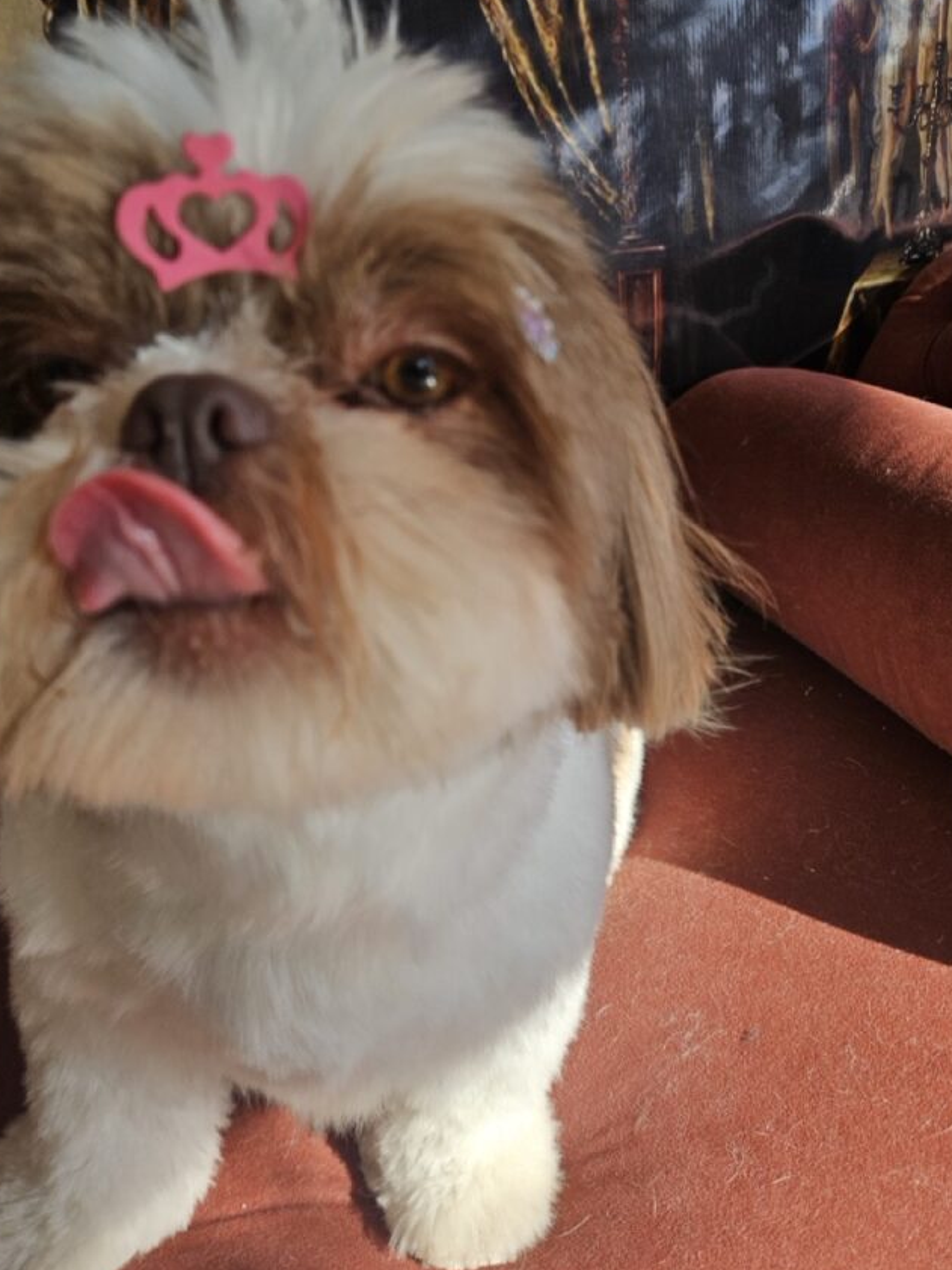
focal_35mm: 28
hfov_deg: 49.8
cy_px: 584
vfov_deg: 63.3
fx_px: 1026
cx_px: 484
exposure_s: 1/675
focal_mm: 5.4
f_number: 1.8
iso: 25
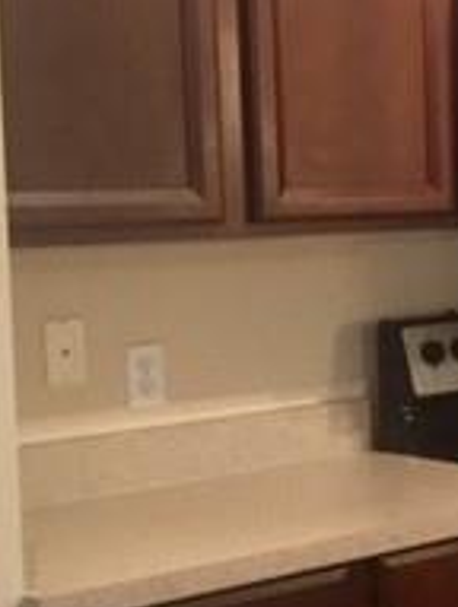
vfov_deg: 20.2
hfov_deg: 13.2
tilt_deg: -5.3
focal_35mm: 97
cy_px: 324
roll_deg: -0.3
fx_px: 1705
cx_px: 913
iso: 250
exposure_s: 1/24
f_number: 2.2
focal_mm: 4.15
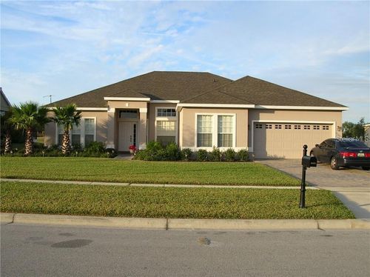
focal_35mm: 36
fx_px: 384
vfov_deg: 39.6
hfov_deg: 51.4
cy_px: 138
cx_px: 185
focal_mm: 6
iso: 50
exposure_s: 1/296
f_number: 3.7
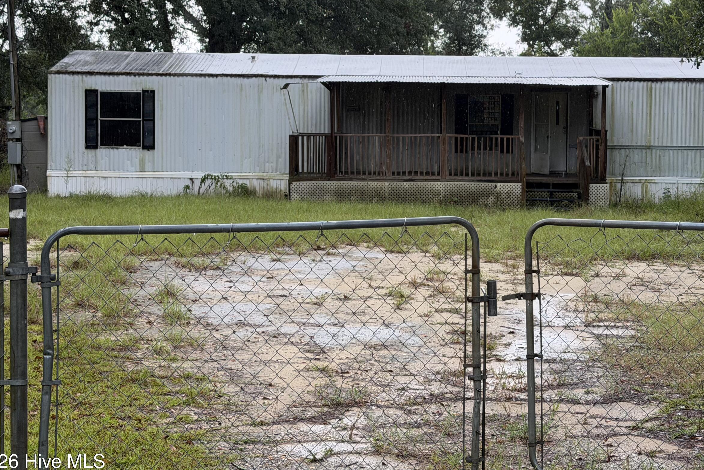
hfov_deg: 31.4
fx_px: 1251
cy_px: 153
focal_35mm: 64
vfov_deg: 21.2
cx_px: 412
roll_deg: -0.5
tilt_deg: -2.2
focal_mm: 6.76
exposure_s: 1/198
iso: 100
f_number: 1.78
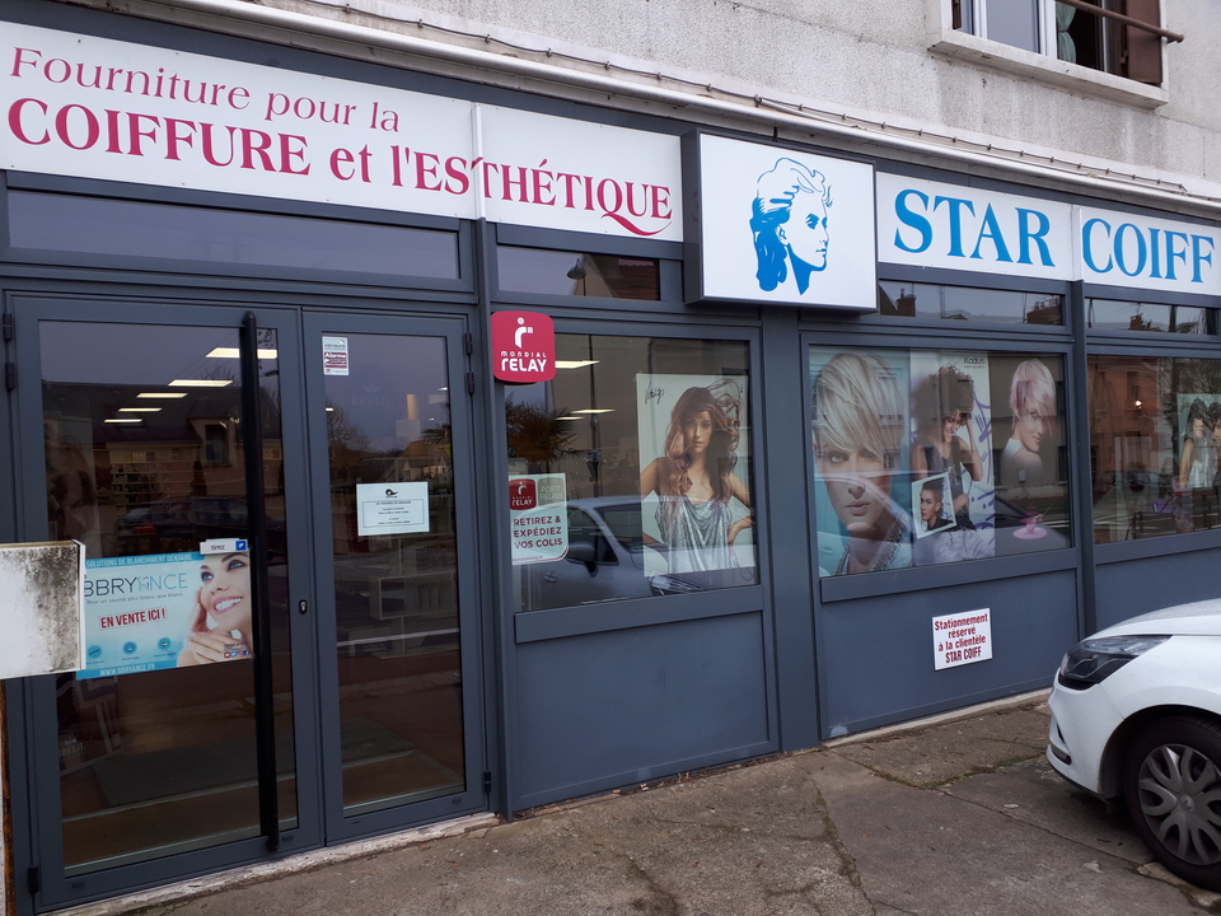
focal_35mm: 27
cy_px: 458
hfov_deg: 65.3
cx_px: 610
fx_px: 952
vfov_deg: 51.4
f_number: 1.9
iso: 40
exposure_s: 1/207
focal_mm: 3.6
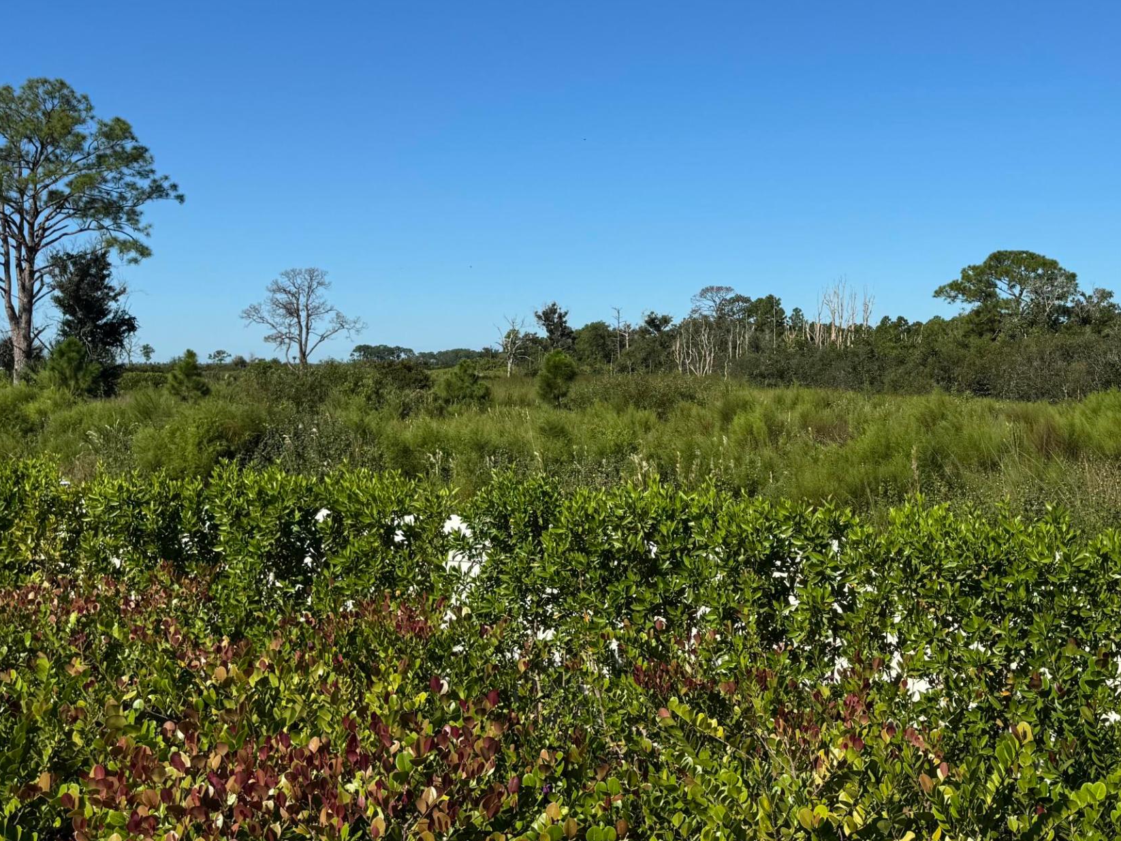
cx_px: 772
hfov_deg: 44.0
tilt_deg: +3.9
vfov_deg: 33.9
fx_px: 1360
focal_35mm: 42
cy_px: 256
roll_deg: +0.3
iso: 80
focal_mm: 6.76
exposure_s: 1/5814
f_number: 1.78
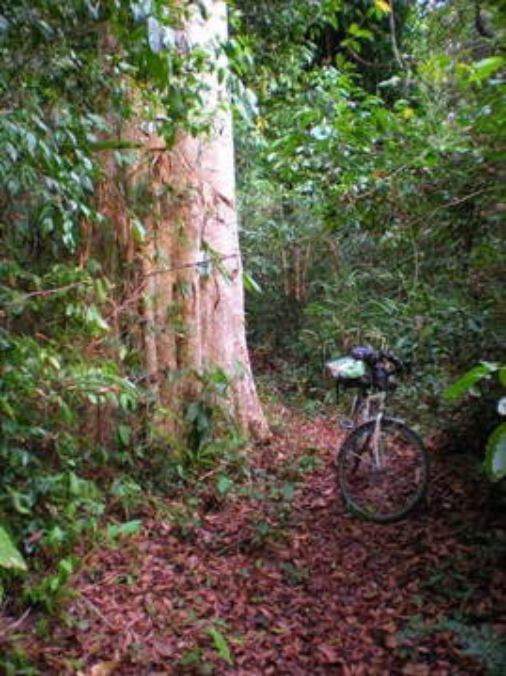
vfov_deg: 49.0
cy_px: 338
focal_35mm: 38
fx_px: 741
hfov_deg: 37.7
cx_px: 253
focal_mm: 6.3
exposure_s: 1/27.3
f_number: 3.1
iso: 100
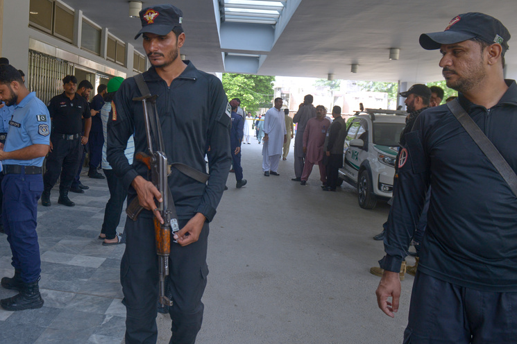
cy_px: 166
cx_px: 183
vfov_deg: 39.9
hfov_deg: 56.3
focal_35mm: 33
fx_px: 474
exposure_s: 1/250
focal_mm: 24
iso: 400
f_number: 5.6
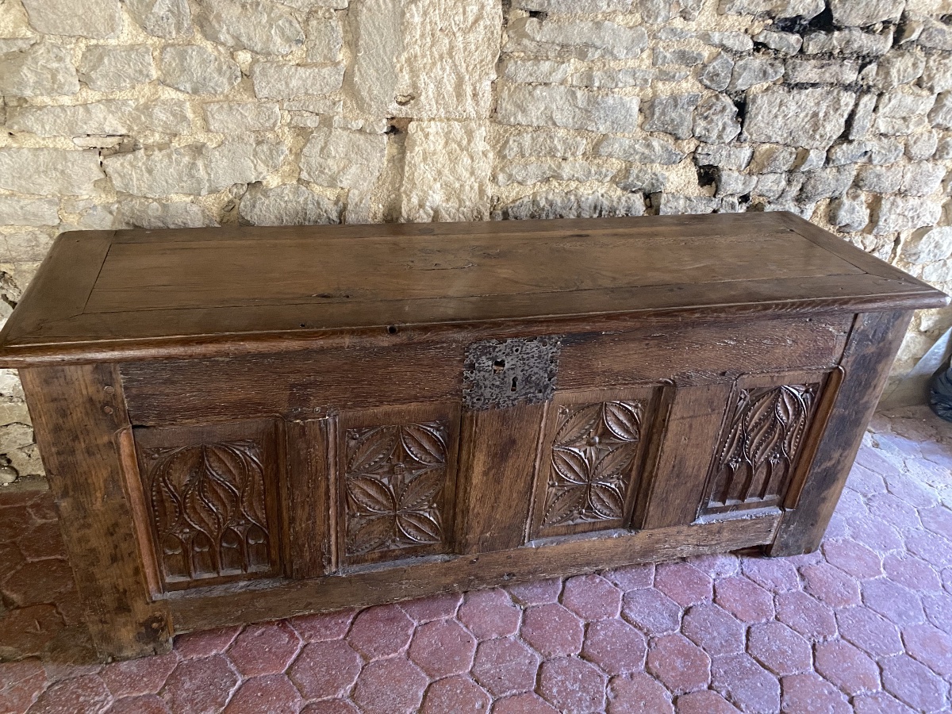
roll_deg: -4.0
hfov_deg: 67.3
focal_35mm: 26
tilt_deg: -29.9
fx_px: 715
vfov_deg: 53.1
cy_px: 357
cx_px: 476
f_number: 1.8
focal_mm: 4.25
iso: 640
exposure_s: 1/31
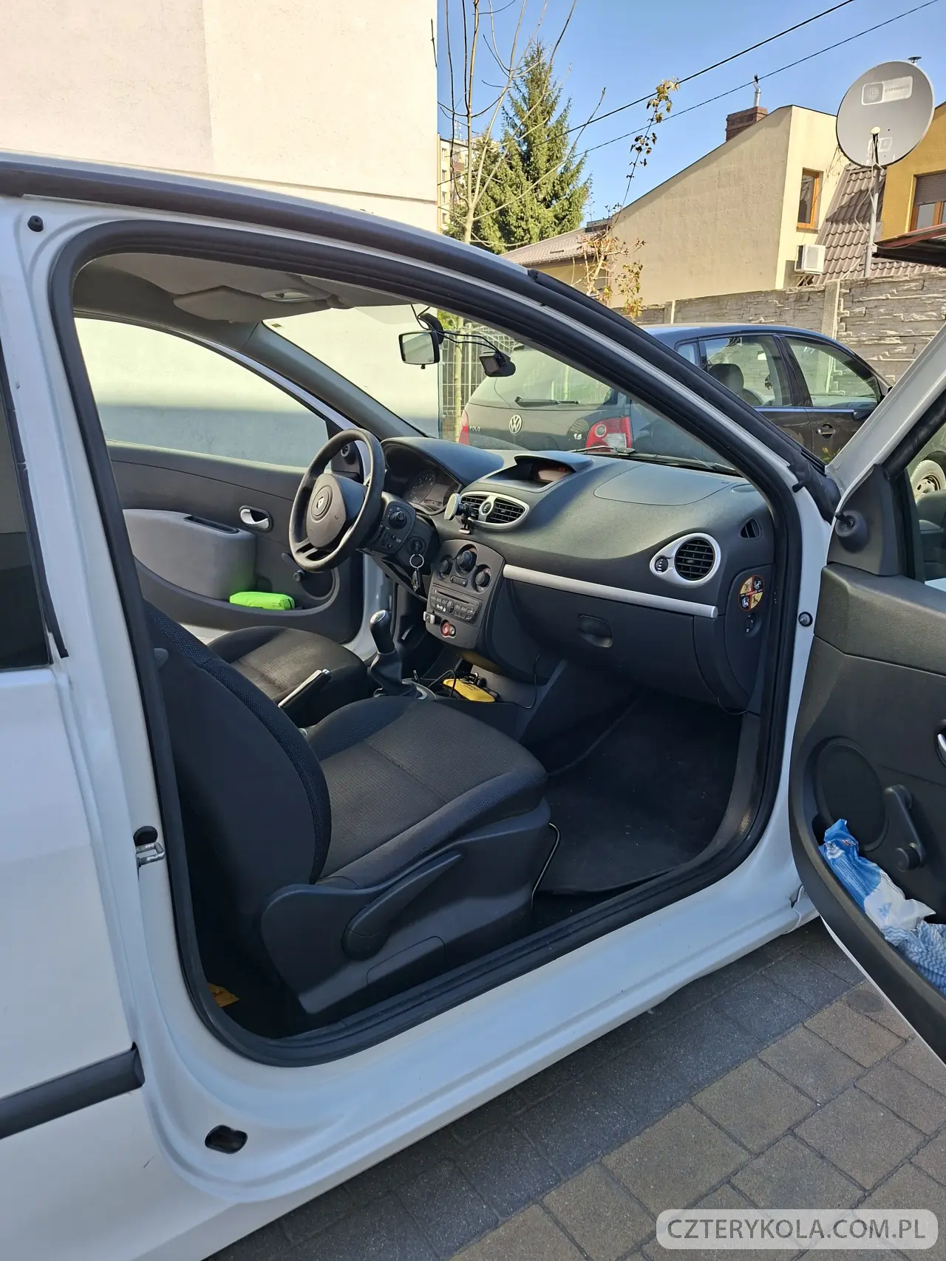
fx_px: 838
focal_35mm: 23
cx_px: 473
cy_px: 630
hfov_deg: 58.9
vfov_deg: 73.9
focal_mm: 5.54
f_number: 1.8
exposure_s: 1/497
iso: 50
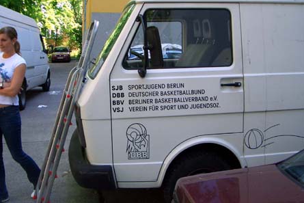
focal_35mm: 45
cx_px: 144
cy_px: 82
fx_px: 380
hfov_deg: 43.6
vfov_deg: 29.8
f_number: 2.6
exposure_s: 1/160
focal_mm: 5.8
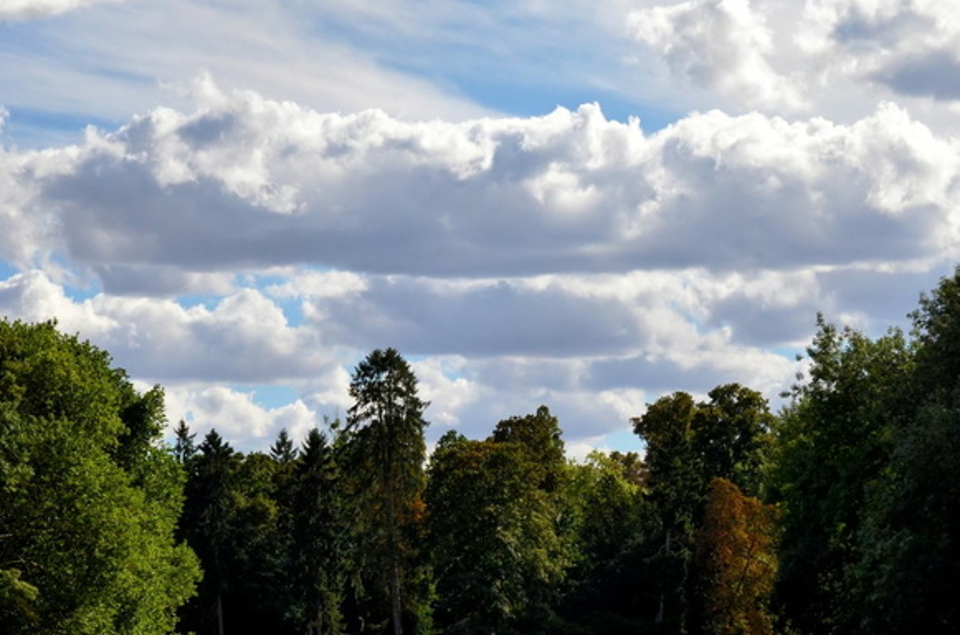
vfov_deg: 10.6
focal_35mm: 128
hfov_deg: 16.0
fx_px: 3404
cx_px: 570
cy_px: 413
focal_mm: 62
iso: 800
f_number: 9.5
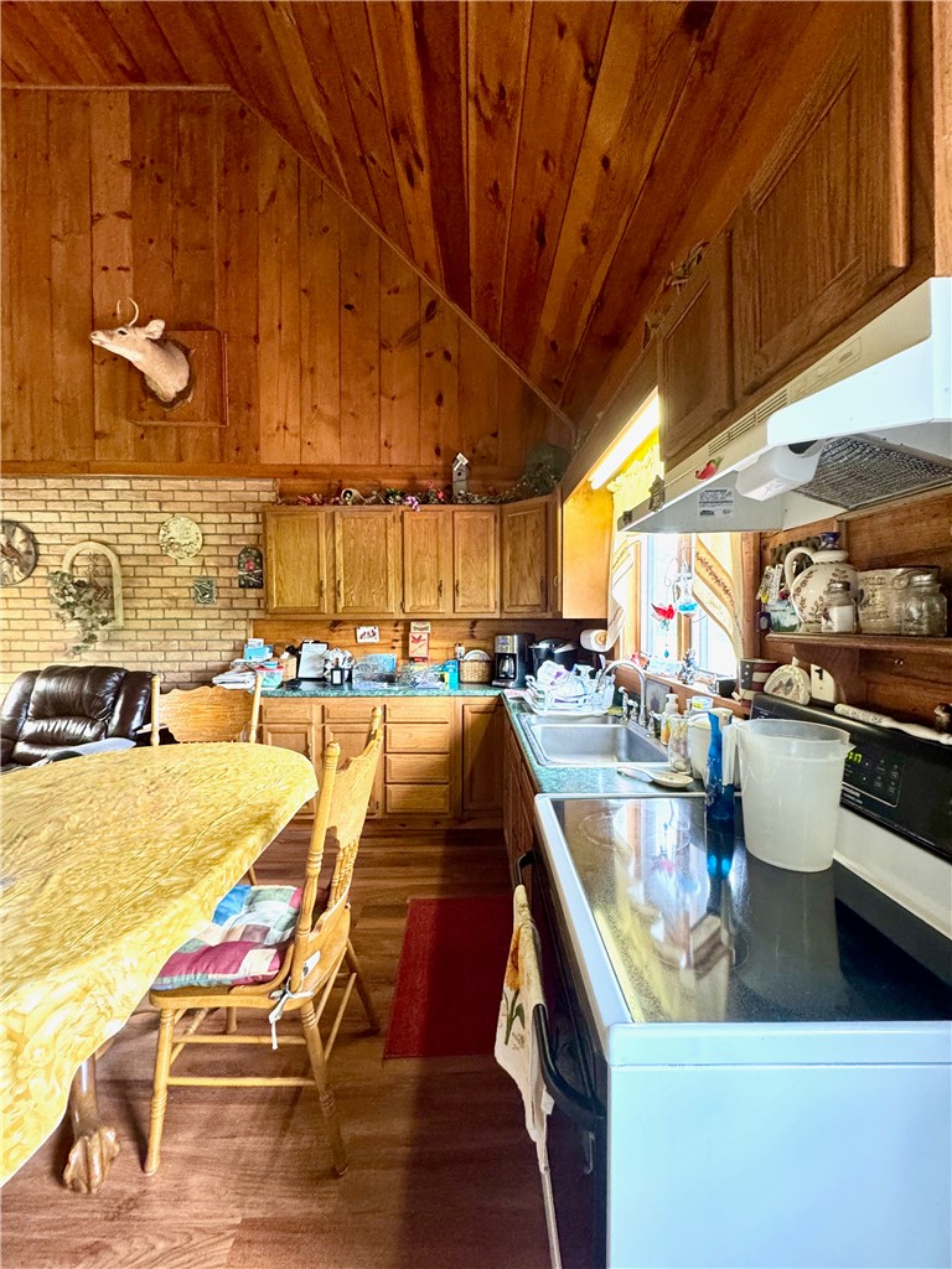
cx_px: 476
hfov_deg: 85.7
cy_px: 634
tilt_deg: -0.9
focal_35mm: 14
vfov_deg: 102.1
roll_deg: +0.7
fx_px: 513
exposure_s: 1/60
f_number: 2.2
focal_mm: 2.22
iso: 400
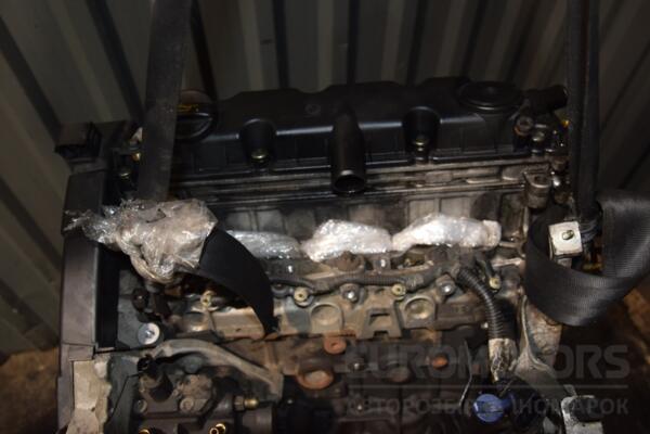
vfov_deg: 41.7
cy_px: 217
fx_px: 569
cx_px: 325
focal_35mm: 32
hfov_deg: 59.5
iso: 800
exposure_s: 1/60
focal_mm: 21
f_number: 5
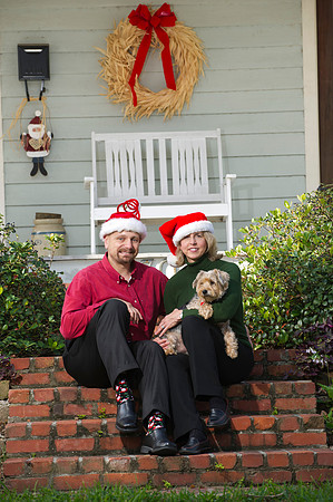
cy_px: 251
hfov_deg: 8.8
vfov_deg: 13.3
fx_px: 2155
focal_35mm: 155
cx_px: 166
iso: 125
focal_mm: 155
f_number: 5.6
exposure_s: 1/100
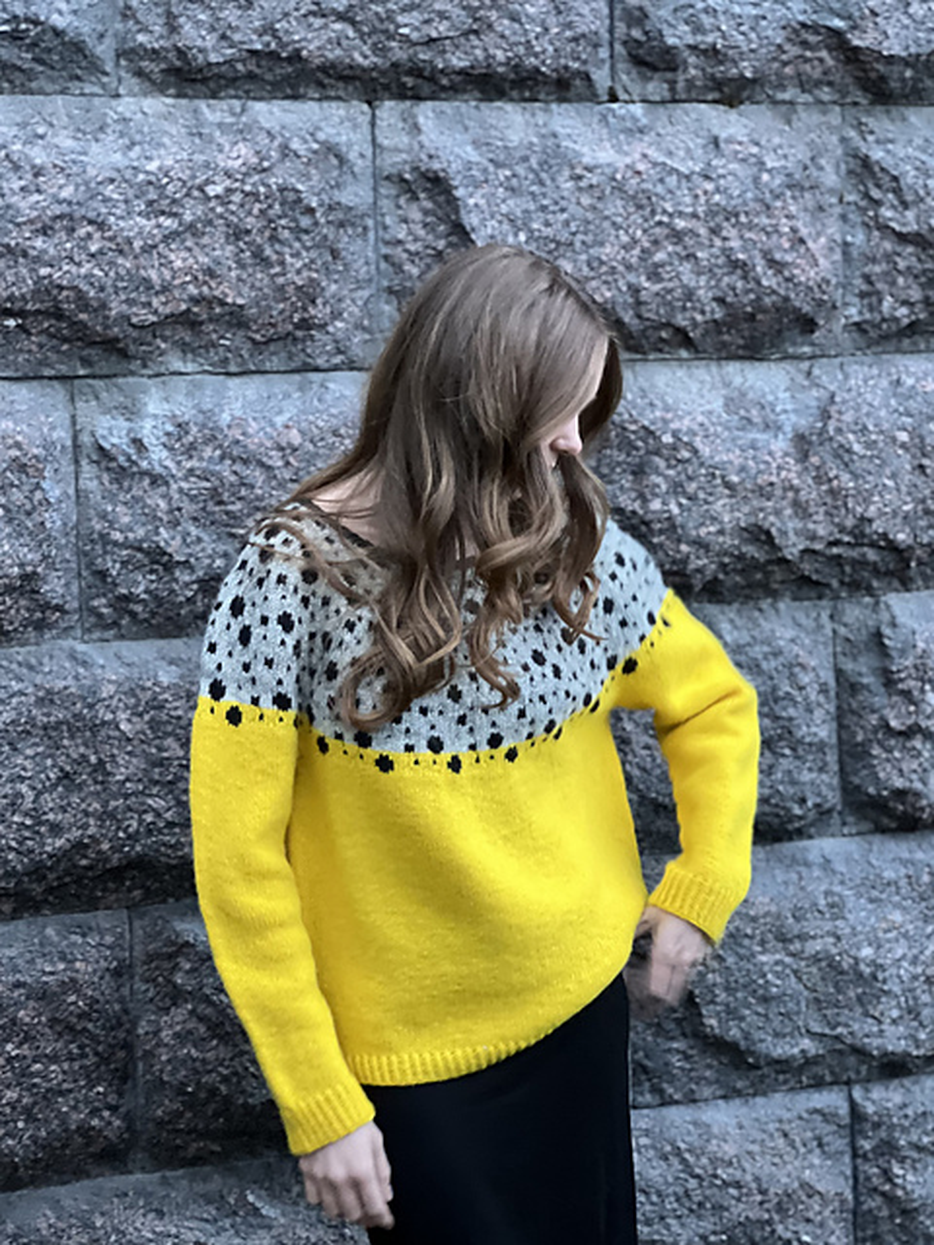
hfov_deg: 19.1
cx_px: 467
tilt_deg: -3.9
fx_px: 2770
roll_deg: +1.2
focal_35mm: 77
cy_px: 622
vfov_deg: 25.3
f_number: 2.8
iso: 500
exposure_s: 1/15
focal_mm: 9
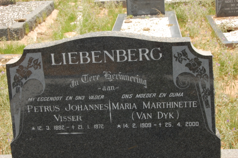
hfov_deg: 29.3
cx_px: 119
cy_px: 79
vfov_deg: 19.7
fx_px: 456
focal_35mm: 69
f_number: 14
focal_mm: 46
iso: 200
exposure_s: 1/50
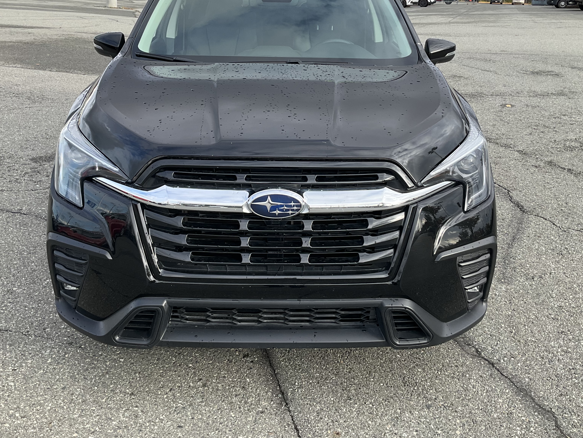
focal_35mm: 38
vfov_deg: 37.4
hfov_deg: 49.0
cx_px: 295
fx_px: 640
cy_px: 153
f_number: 1.8
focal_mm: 3
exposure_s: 1/461
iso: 25
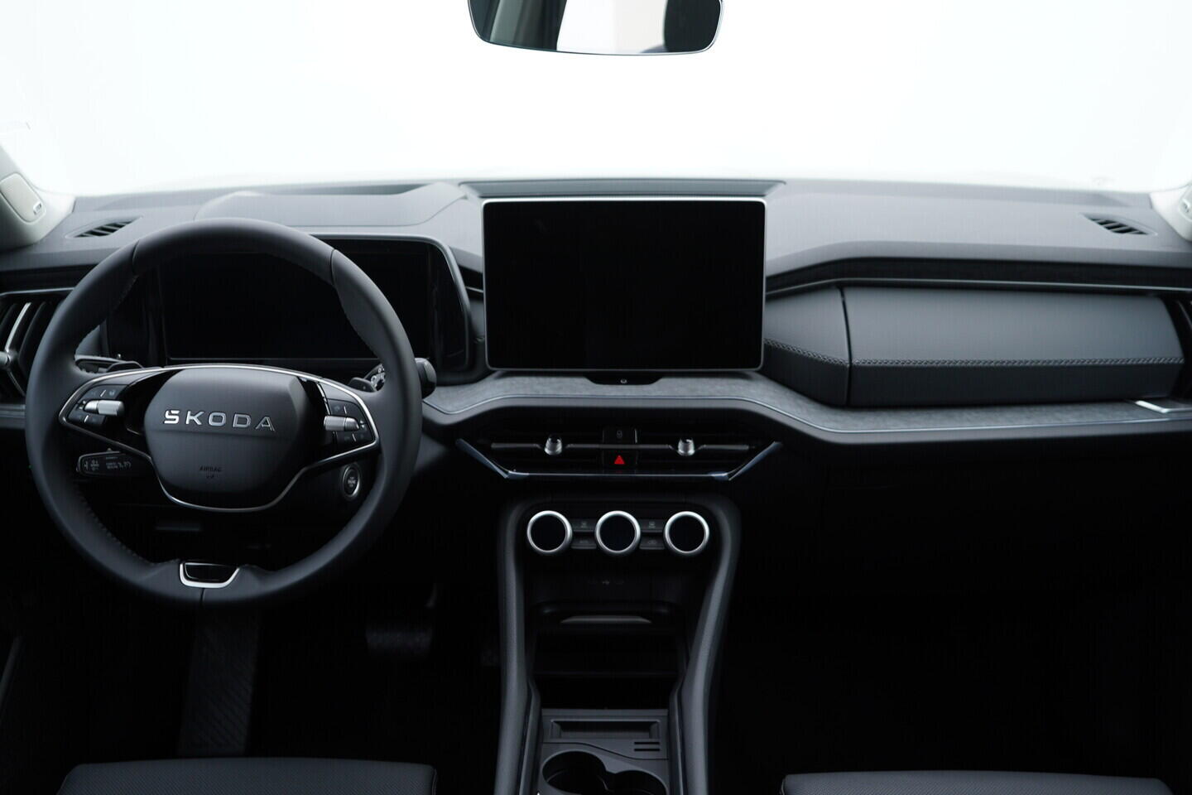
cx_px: 596
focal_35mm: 36
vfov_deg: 36.9
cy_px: 398
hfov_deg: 53.1
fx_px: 1192
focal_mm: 24
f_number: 2.8
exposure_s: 1/40
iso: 160
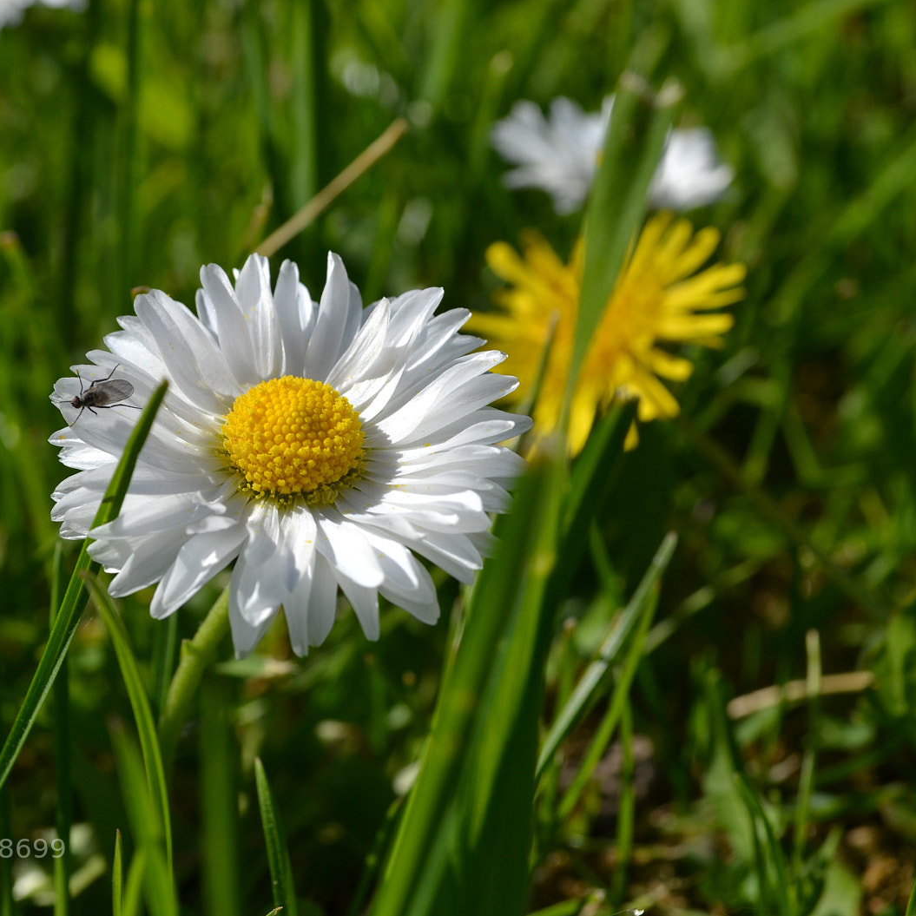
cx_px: 306
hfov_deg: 25.4
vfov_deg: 25.5
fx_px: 2025
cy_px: 454
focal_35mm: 68
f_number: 9
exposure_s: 1/320
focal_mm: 35
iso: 100
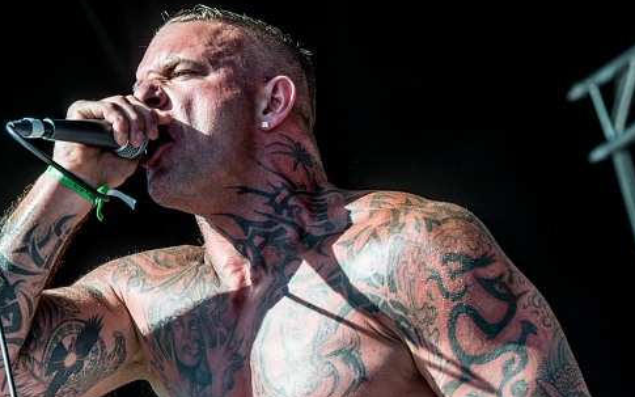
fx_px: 4586
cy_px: 256
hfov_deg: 7.9
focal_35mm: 265
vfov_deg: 5.0
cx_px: 296
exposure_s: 1/125
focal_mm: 175
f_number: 9
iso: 50
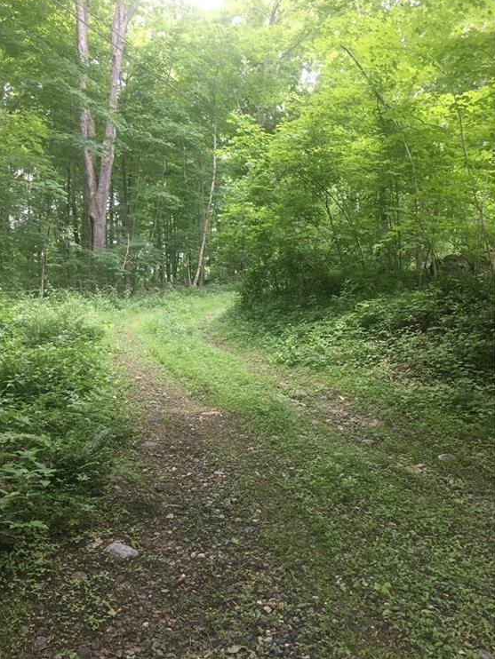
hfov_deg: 46.8
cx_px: 241
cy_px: 333
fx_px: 572
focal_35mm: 30
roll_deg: -0.7
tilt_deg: +3.0
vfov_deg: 59.9
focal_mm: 4.15
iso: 80
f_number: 2.2
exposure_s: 1/30
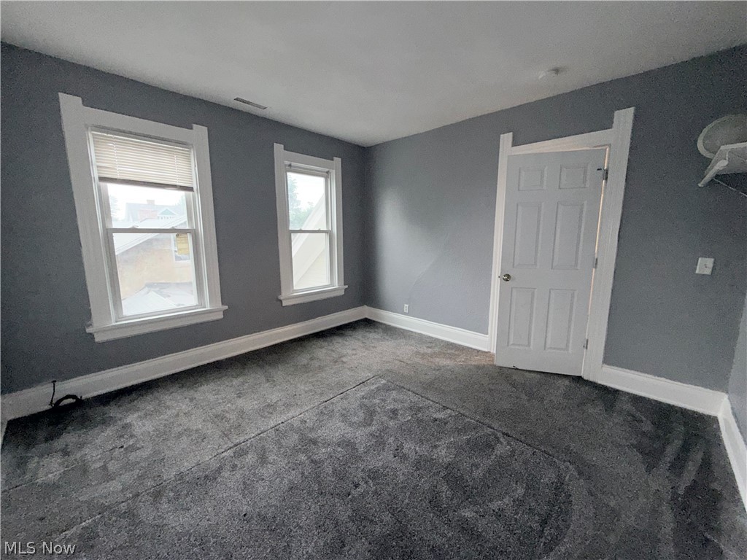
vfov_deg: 85.7
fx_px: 302
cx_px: 374
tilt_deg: -9.3
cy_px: 280
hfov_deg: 102.1
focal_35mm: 14
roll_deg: +1.2
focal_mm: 2.22
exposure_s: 1/60
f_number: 2.2
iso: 40
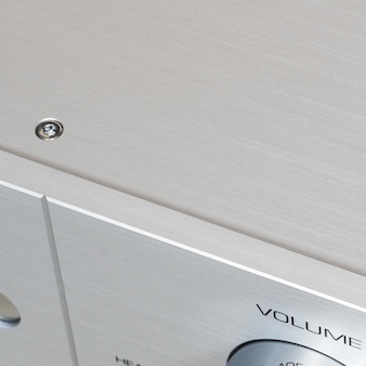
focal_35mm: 180
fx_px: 2153
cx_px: 387
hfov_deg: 9.6
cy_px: 322
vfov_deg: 9.7
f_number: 11
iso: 125
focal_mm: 70
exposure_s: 1/5
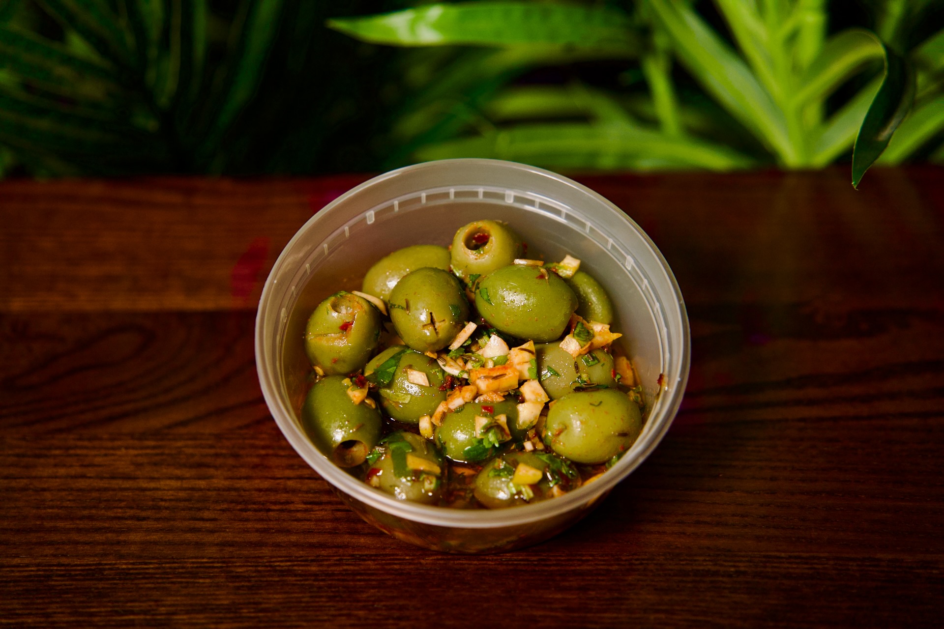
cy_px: 314
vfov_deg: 16.7
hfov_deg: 24.8
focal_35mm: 82
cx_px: 472
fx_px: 2150
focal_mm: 82
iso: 2000
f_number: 4.5
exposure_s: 1/250
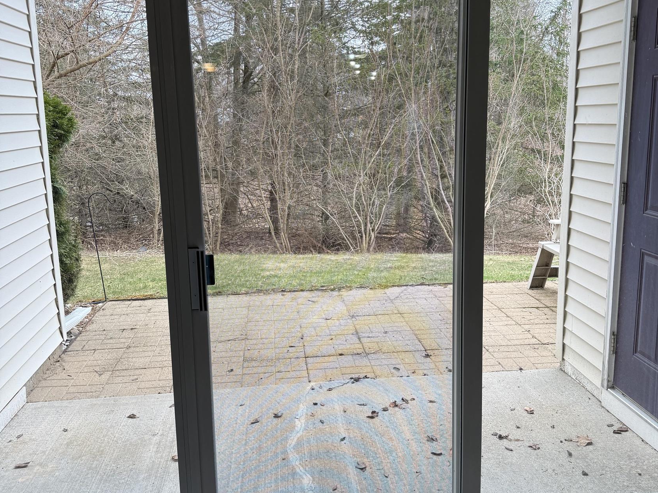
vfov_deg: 42.9
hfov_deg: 55.3
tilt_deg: -9.6
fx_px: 627
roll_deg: +0.1
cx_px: 337
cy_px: 226
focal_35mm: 33
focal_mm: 6.76
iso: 64
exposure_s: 1/206
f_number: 1.78
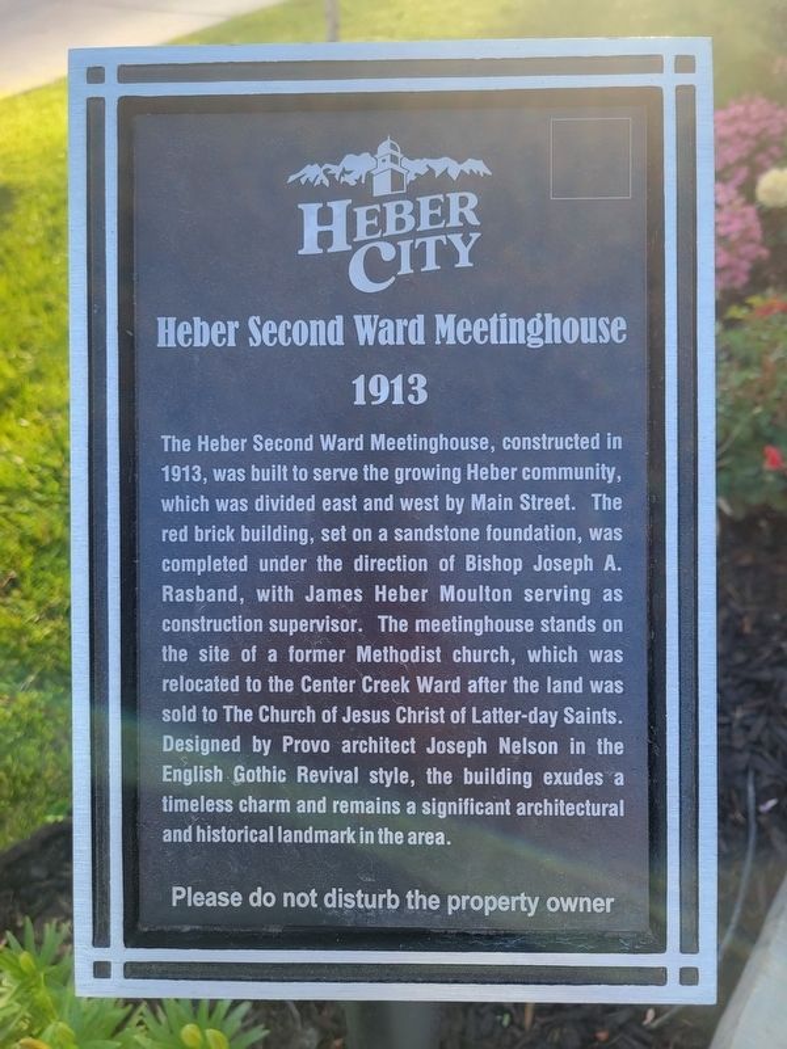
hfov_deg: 53.1
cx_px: 394
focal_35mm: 26
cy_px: 524
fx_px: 788
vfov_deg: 67.3
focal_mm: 5.4
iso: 40
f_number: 1.8
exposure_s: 1/161
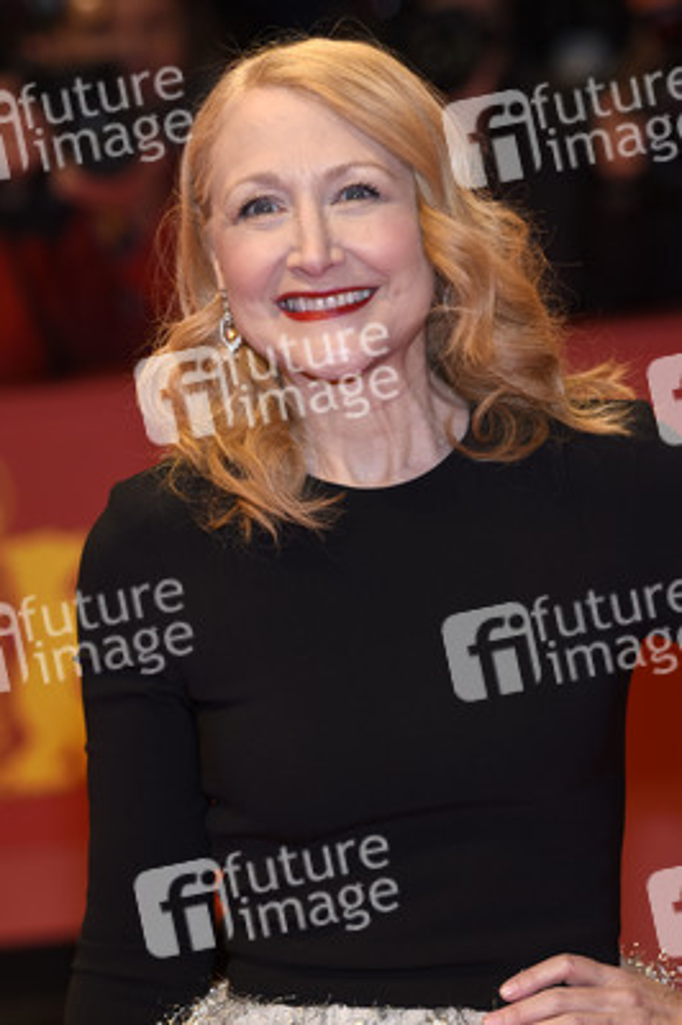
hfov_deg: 7.6
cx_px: 341
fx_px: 5123
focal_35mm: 180
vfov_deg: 11.4
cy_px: 512
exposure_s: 1/400
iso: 640
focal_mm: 120
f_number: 3.2
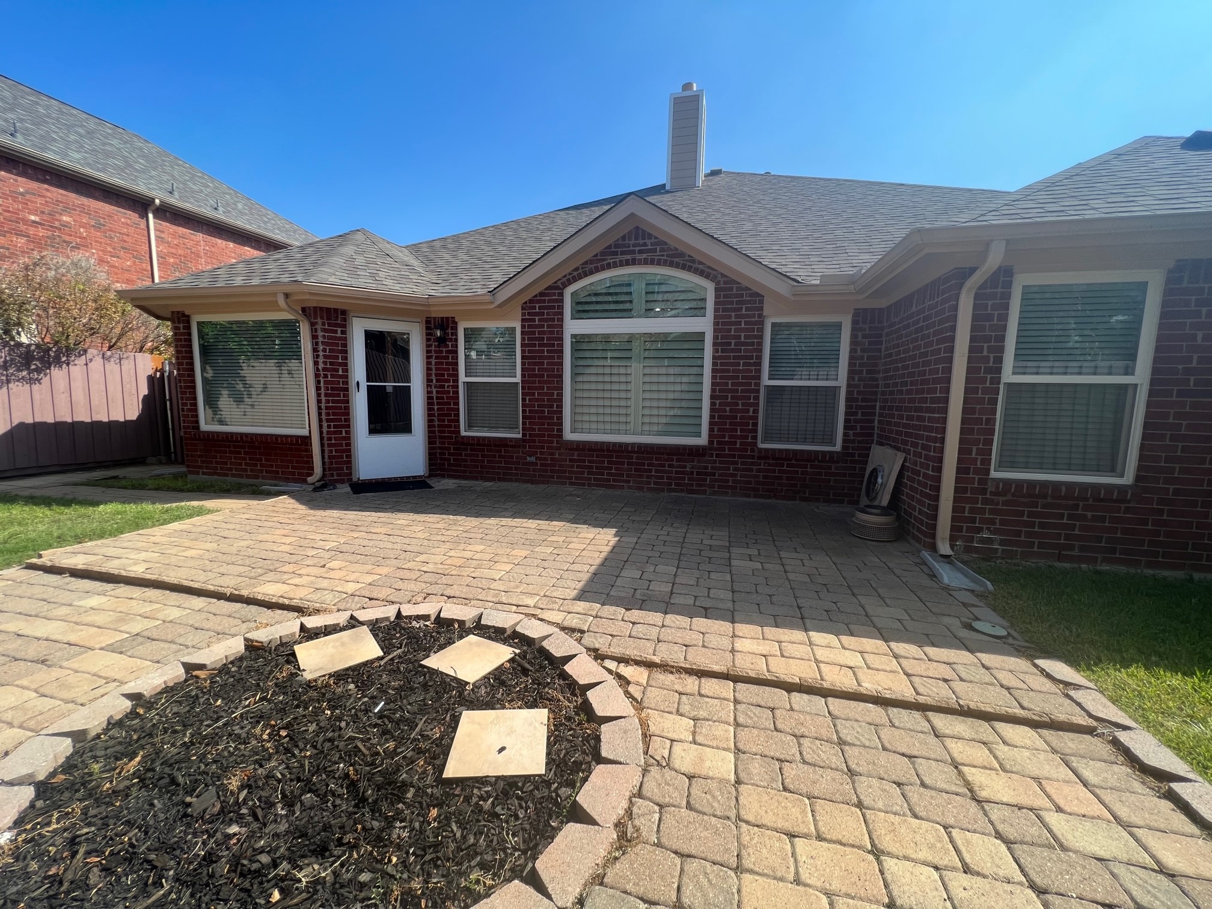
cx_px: 606
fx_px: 455
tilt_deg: -7.2
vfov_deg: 89.9
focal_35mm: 13
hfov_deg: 106.2
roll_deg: -1.4
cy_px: 454
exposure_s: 1/669
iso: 32
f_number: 1.8
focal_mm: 1.57
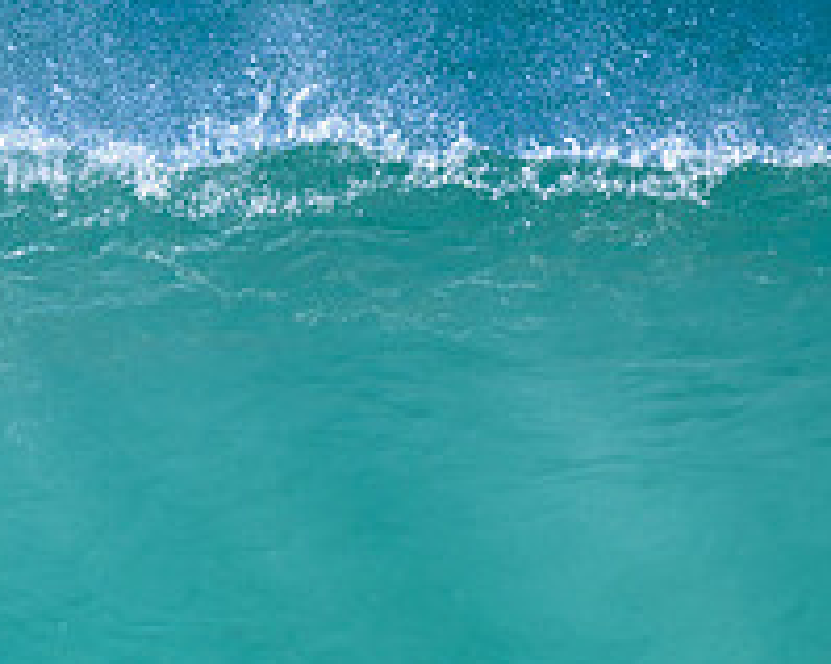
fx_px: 59366
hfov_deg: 0.8
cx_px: -74
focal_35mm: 2415
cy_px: 746
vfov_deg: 0.6
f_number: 6.3
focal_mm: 800
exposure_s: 1/2000
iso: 400
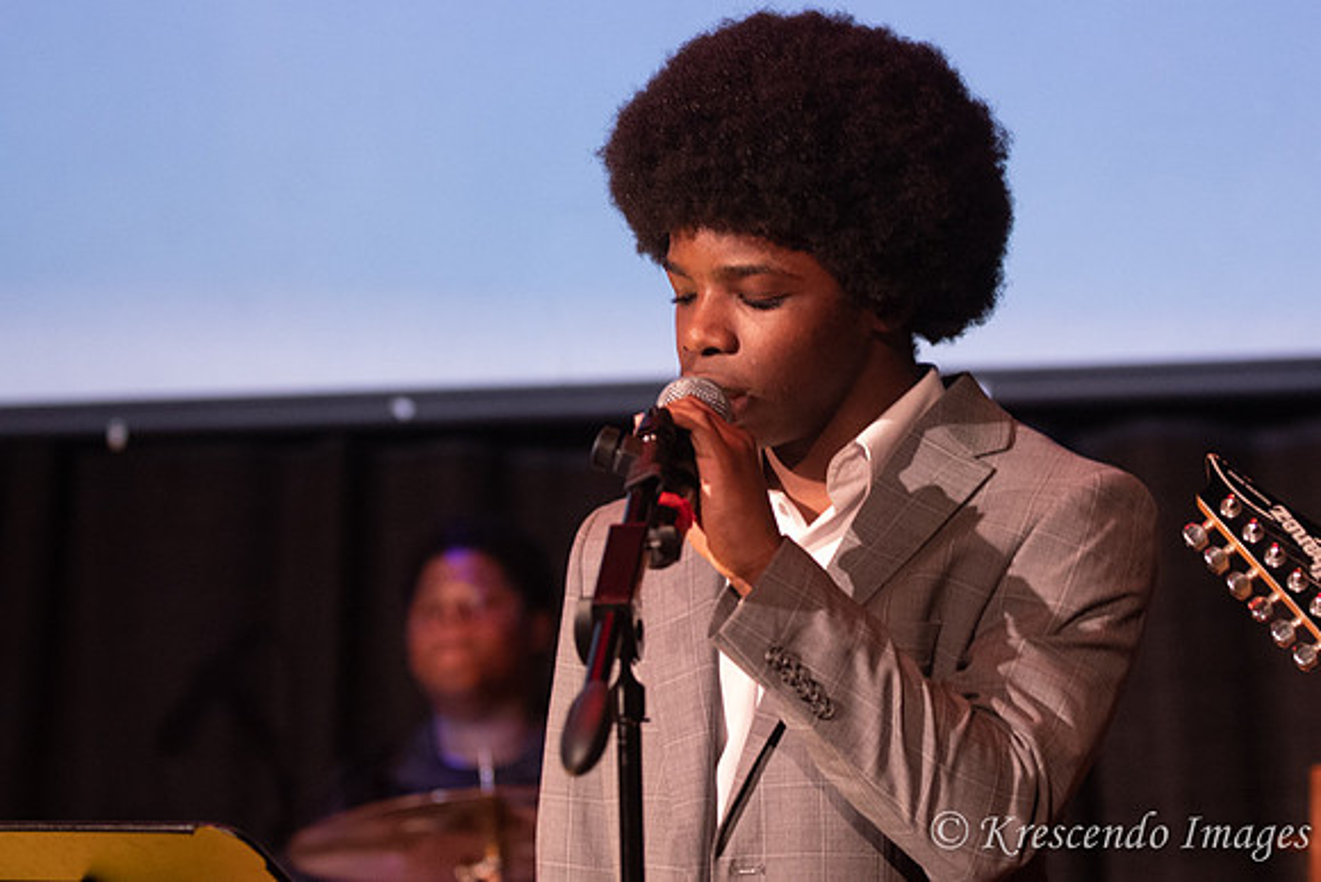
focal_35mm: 141
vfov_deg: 9.8
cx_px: 793
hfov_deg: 14.6
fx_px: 5157
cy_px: 440
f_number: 2.8
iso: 3200
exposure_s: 1/125
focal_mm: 78
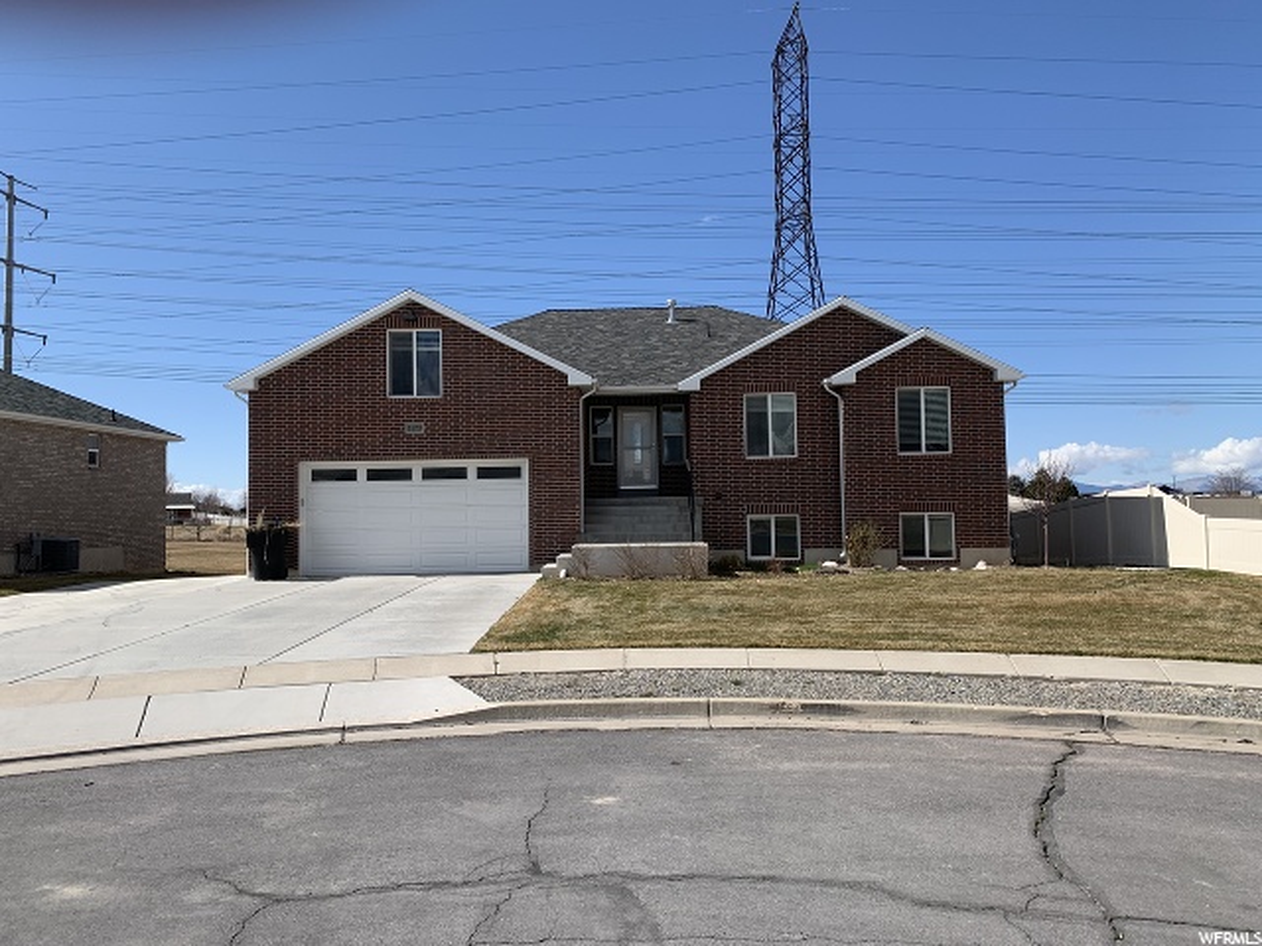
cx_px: 631
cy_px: 473
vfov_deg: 53.1
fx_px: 948
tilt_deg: +2.8
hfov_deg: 67.3
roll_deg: +1.3
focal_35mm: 26
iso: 25
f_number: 1.8
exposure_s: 1/2755
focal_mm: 4.25
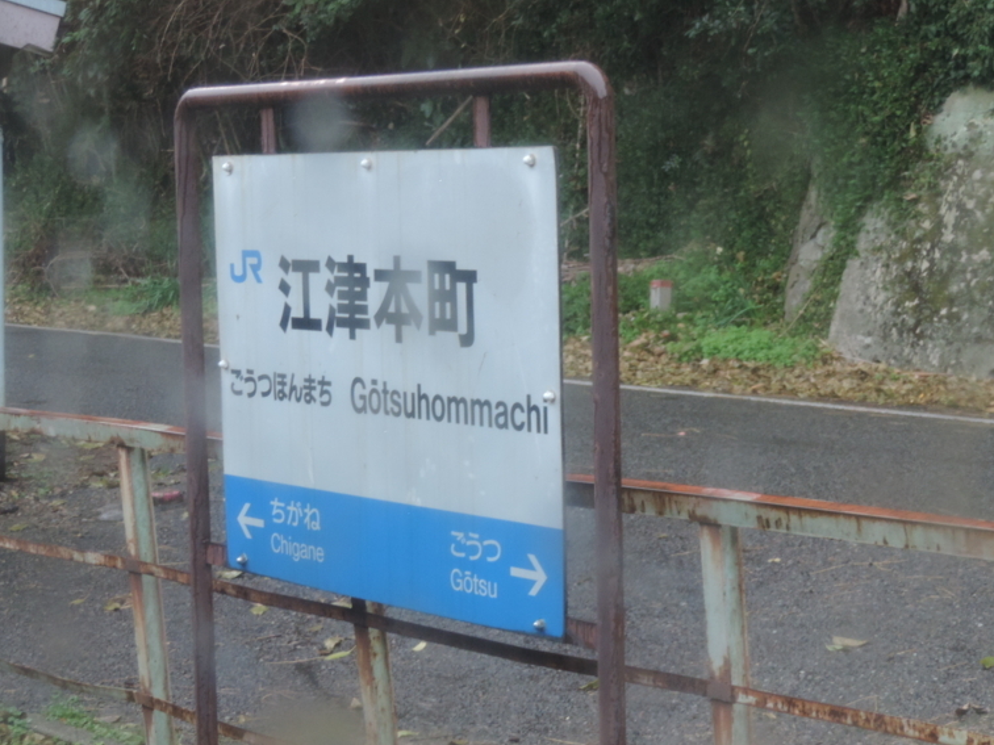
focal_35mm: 90
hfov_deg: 21.8
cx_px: 523
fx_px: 2584
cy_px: 378
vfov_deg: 16.4
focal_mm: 15.1
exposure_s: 1/50
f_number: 4
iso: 400
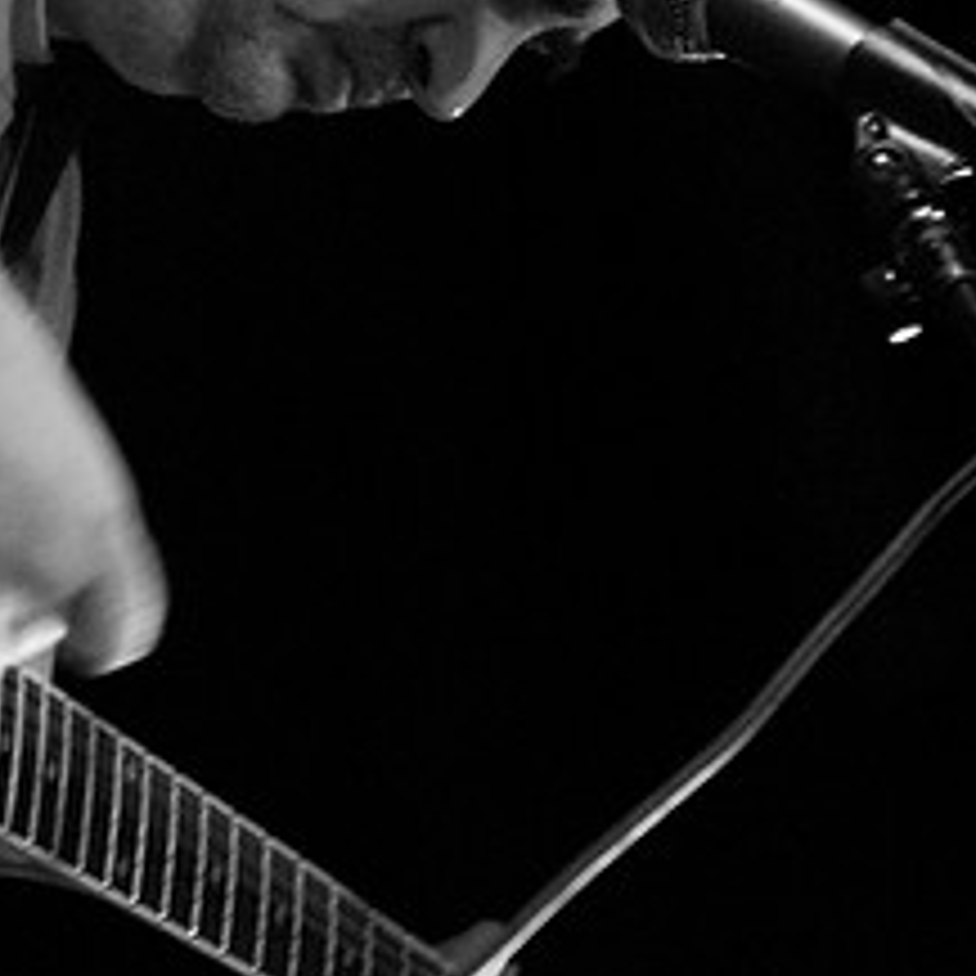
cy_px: 576
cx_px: 371
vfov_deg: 9.5
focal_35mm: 185
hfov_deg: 9.5
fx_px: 5901
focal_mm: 70
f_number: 2.8
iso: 800
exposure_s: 1/40
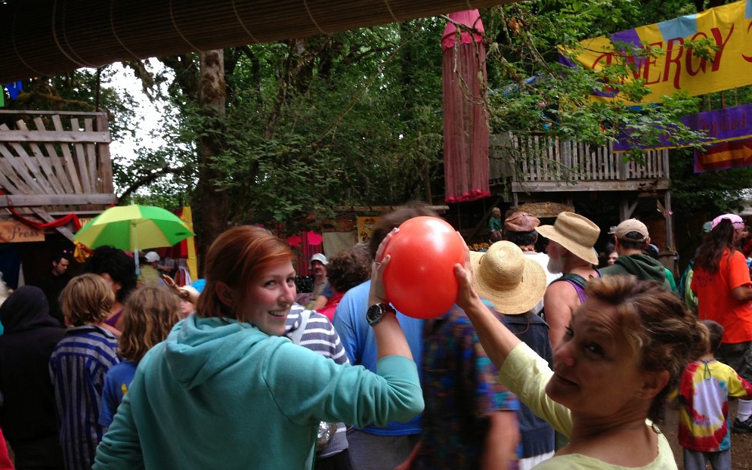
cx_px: 383
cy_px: 289
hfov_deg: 54.0
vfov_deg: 35.2
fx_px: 738
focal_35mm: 36
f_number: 2.4
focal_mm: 4.12
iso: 50
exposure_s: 1/60
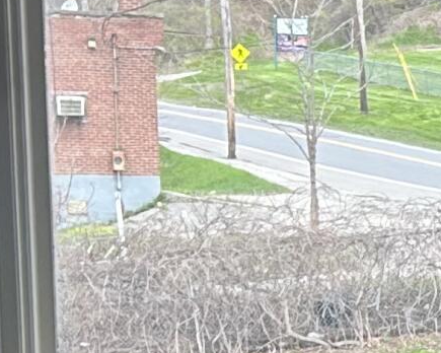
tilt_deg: -8.7
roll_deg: -1.7
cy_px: 444
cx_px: 991
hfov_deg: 9.9
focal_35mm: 175
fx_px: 2284
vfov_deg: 8.7
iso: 50
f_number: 1.5
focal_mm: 5.7
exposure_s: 1/387
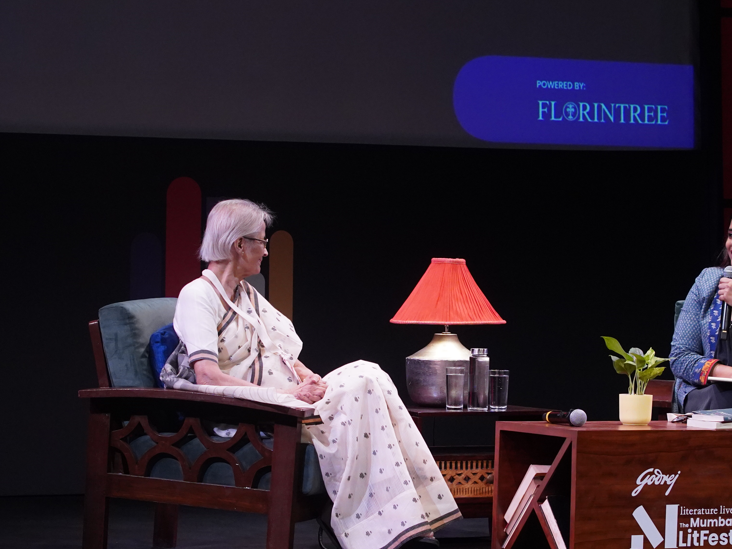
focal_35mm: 131
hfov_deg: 15.0
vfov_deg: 11.3
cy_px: 314
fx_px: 2770
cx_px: 431
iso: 5000
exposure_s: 1/250
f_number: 4.5
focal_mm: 70
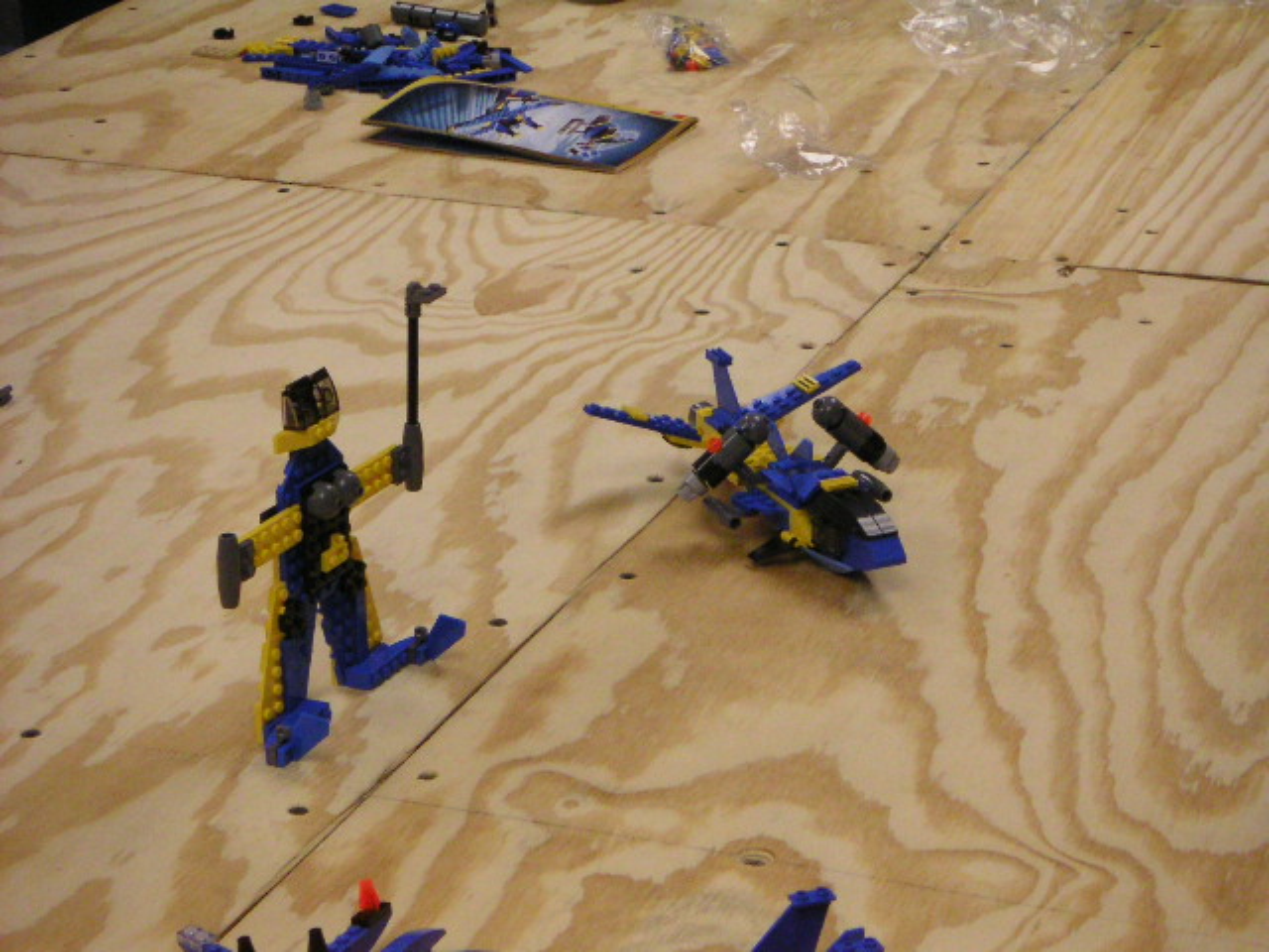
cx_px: 634
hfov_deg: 21.3
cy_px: 476
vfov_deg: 16.1
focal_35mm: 92
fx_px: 3373
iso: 400
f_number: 3.5
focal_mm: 12
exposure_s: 1/180
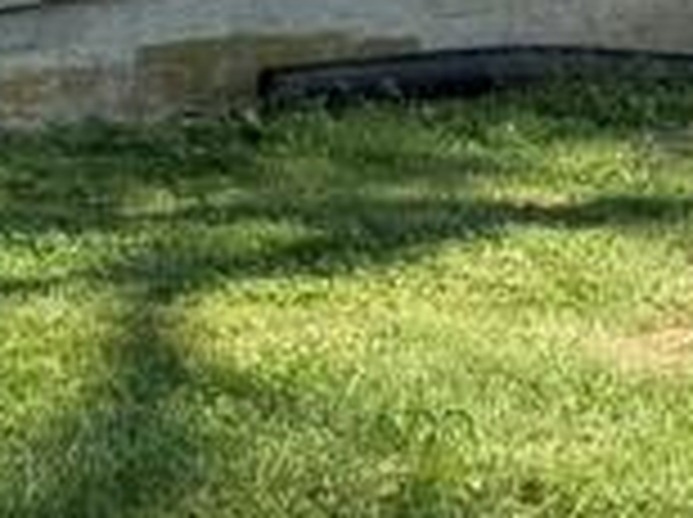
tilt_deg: +0.8
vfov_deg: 8.8
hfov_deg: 12.4
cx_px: 400
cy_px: -455
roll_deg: +5.9
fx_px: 3198
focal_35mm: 160
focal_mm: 6.76
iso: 80
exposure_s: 1/2053
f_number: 1.78
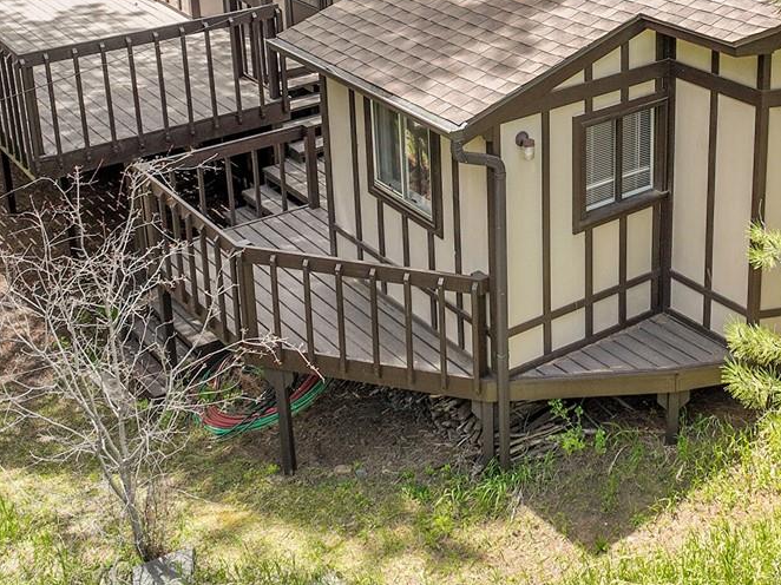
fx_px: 1308
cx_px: 544
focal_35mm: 58
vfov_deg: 24.5
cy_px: 67
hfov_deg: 32.9
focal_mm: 12.29
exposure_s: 1/40
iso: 100
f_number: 2.8
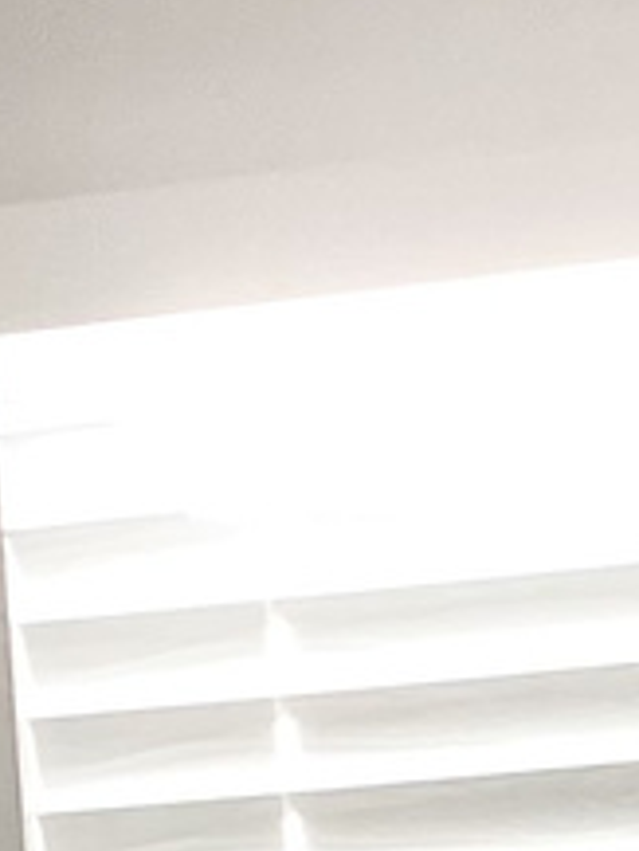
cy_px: 2133
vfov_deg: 8.2
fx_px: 5385
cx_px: 898
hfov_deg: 6.7
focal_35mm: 219
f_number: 2.4
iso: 250
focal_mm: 3.3
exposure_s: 1/60
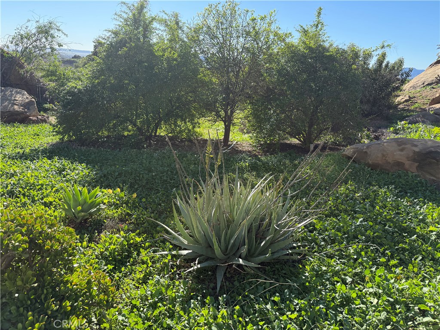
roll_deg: -4.0
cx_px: 220
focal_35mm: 24
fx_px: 305
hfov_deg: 71.6
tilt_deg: -18.4
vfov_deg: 56.8
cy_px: 165
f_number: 1.78
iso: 100
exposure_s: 1/1949
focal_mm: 6.76
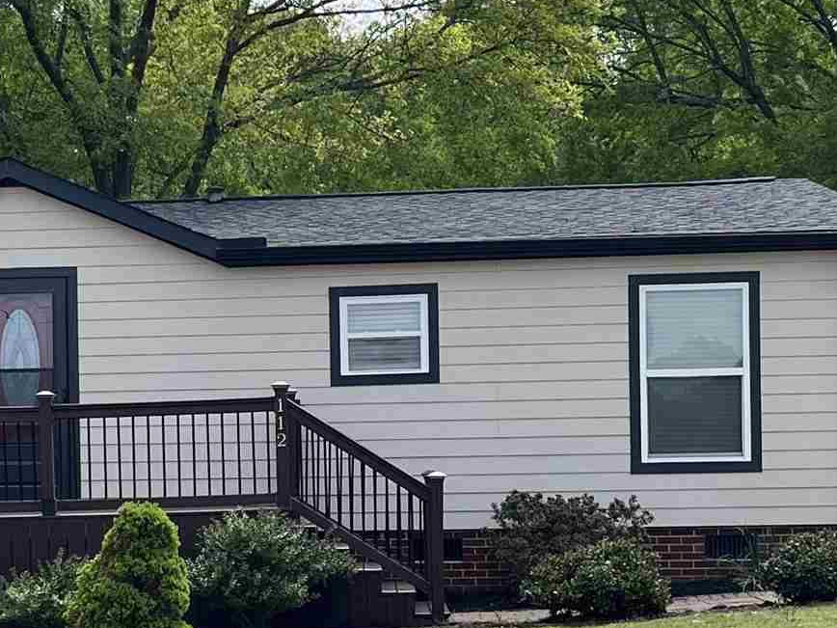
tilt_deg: +0.0
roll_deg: +1.5
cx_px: 131
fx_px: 2225
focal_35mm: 92
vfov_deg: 16.0
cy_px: 472
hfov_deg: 21.0
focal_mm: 5.7
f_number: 1.5
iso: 50
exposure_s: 1/2762
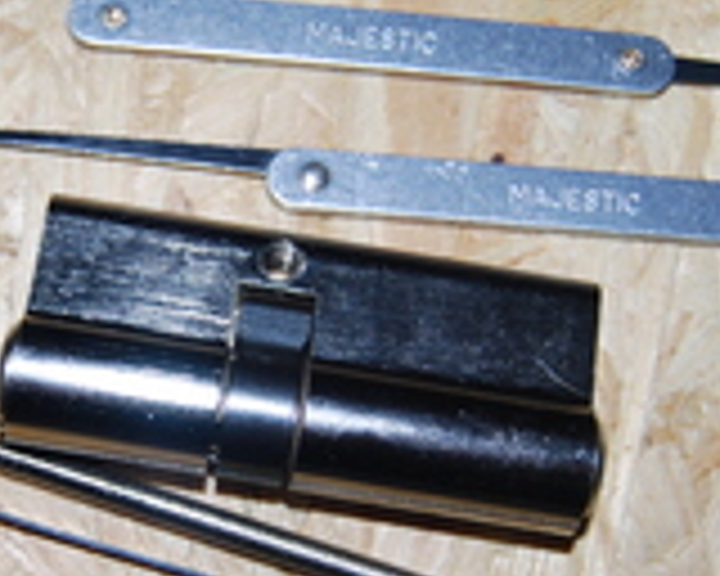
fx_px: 1730
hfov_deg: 23.1
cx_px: 126
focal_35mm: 81
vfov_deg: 18.9
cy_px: 360
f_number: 3.8
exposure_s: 1/60
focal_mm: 23
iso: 100
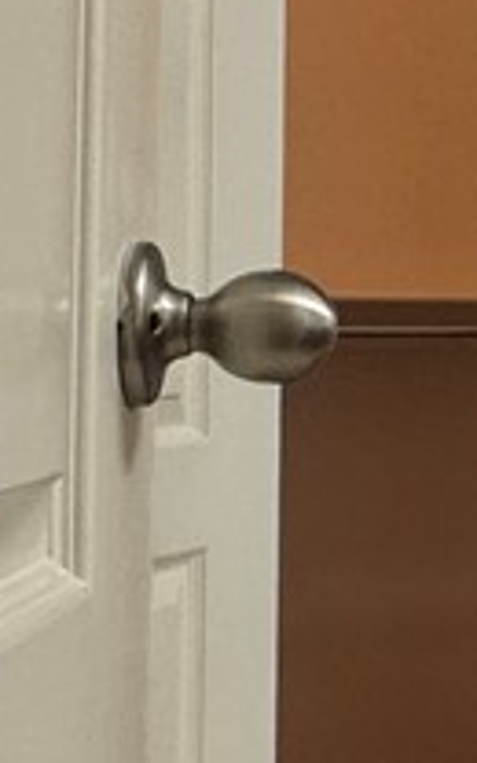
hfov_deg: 12.1
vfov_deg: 28.1
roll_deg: +0.7
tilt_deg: +1.9
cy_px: 301
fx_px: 1518
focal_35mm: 73
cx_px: 1295
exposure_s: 1/120
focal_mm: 2.22
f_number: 2.2
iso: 200
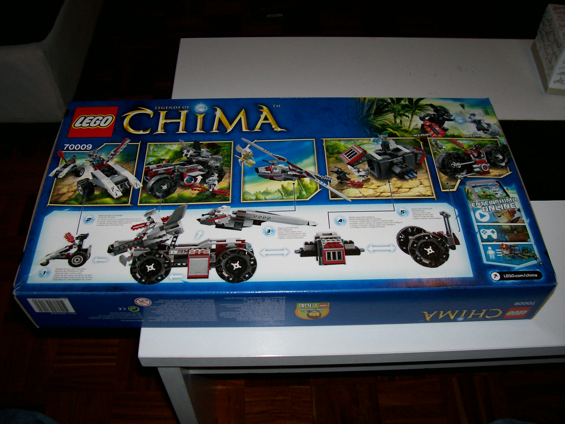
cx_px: 283
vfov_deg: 40.7
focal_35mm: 35
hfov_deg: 52.6
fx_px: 571
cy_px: 213
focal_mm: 5.6
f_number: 2.7
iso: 80
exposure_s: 1/64
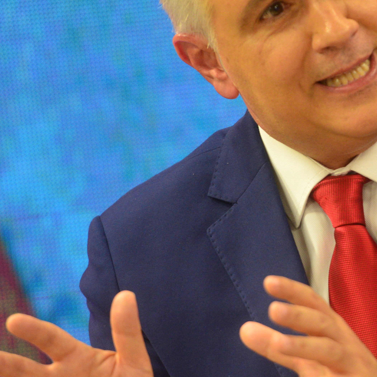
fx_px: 7159
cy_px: 126
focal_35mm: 581
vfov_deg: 3.0
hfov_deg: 3.0
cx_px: 399
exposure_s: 1/200
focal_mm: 195
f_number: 2.8
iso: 1000
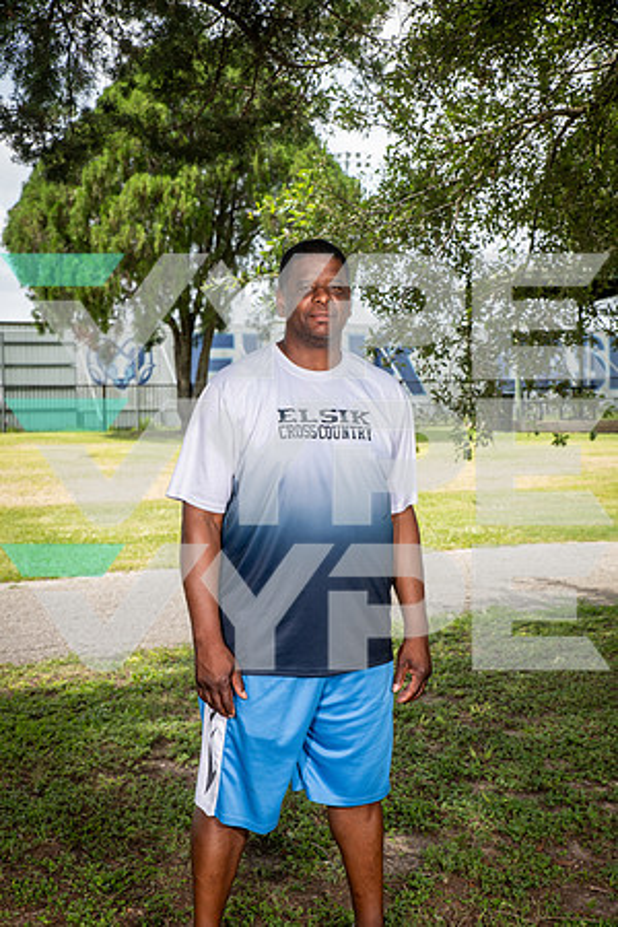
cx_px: 309
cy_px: 464
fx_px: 1339
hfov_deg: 26.0
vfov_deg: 38.2
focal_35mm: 52
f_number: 6.3
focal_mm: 52
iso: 250
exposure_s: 1/400
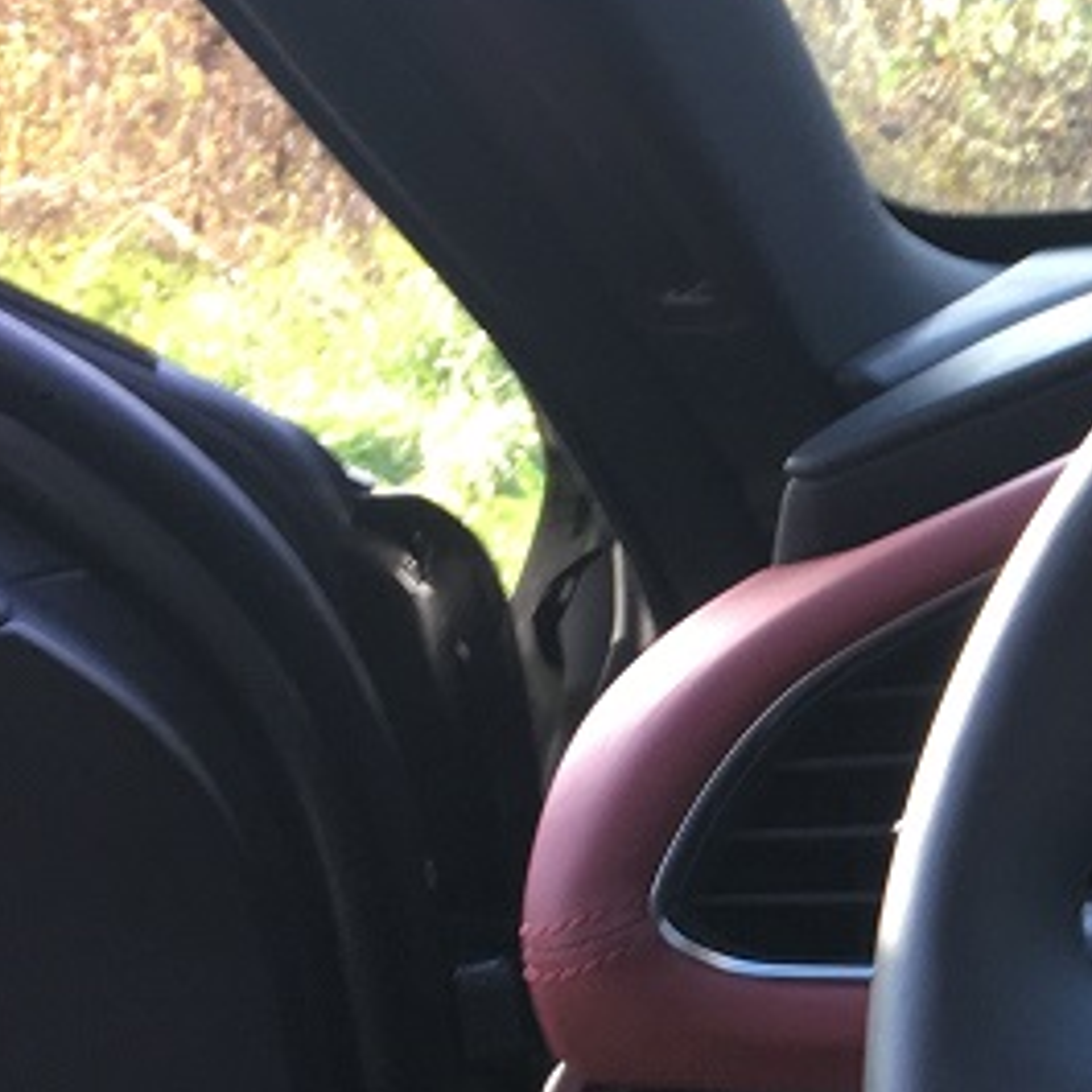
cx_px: 1821
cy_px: 993
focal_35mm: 99
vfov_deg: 17.3
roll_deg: +0.3
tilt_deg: -23.0
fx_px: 3533
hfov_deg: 15.6
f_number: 2.2
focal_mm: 4.15
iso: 32
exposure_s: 1/50
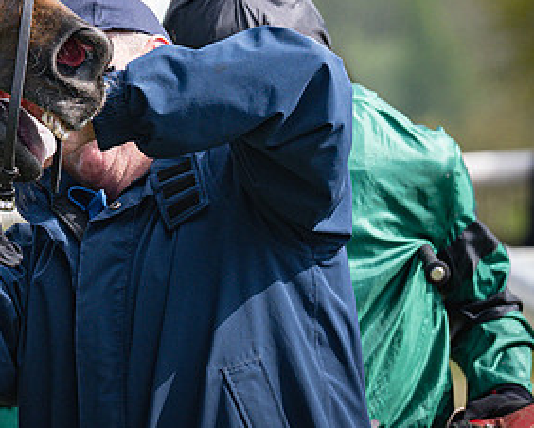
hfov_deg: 2.5
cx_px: 70
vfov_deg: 2.0
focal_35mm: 761
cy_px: -8
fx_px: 12035
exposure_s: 1/1250
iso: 400
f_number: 5
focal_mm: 200
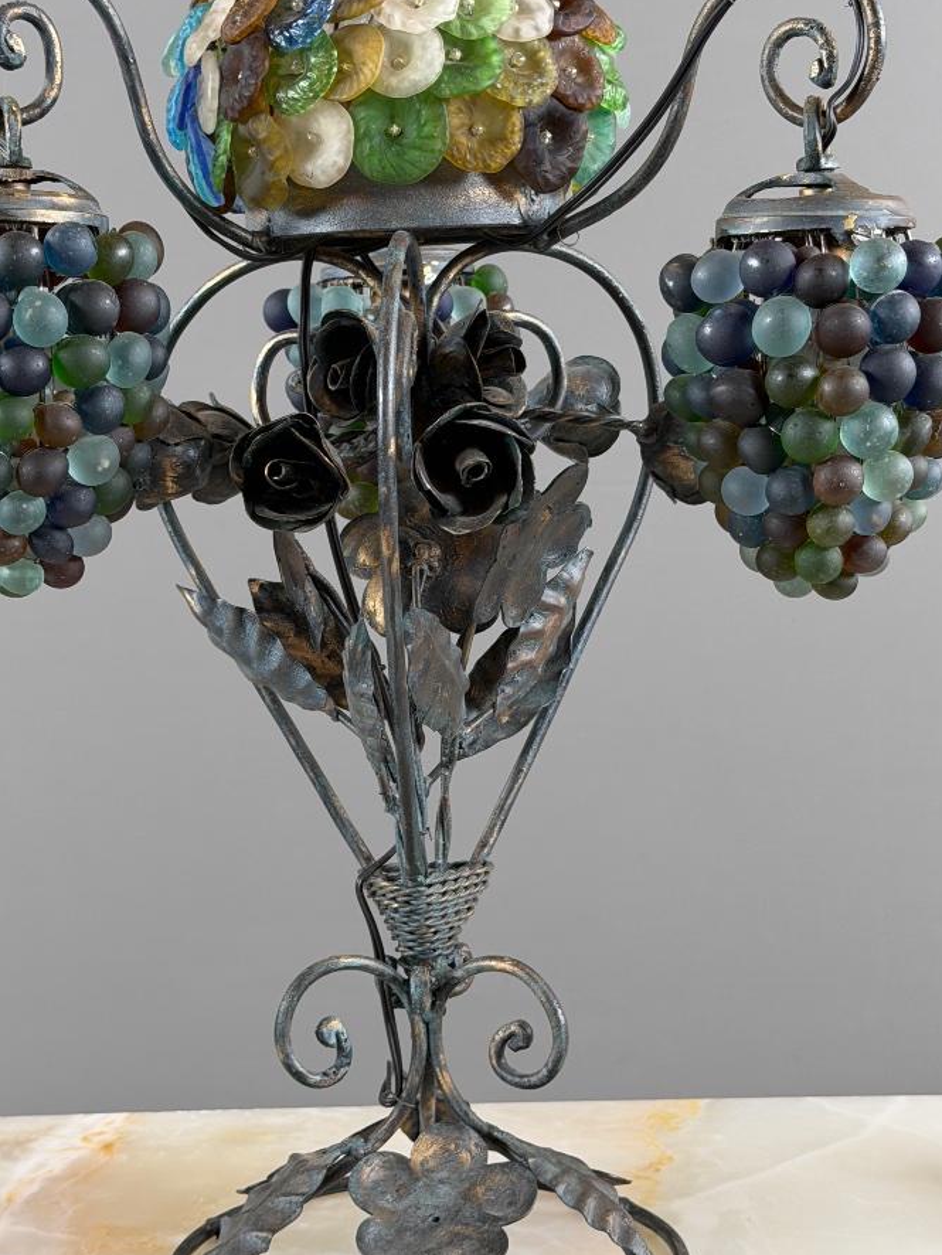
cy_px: 615
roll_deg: +1.7
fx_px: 2357
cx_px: 432
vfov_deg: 29.8
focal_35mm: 65
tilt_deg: -6.5
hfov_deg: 22.6
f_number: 1.78
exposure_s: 1/50
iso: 100
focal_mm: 6.76
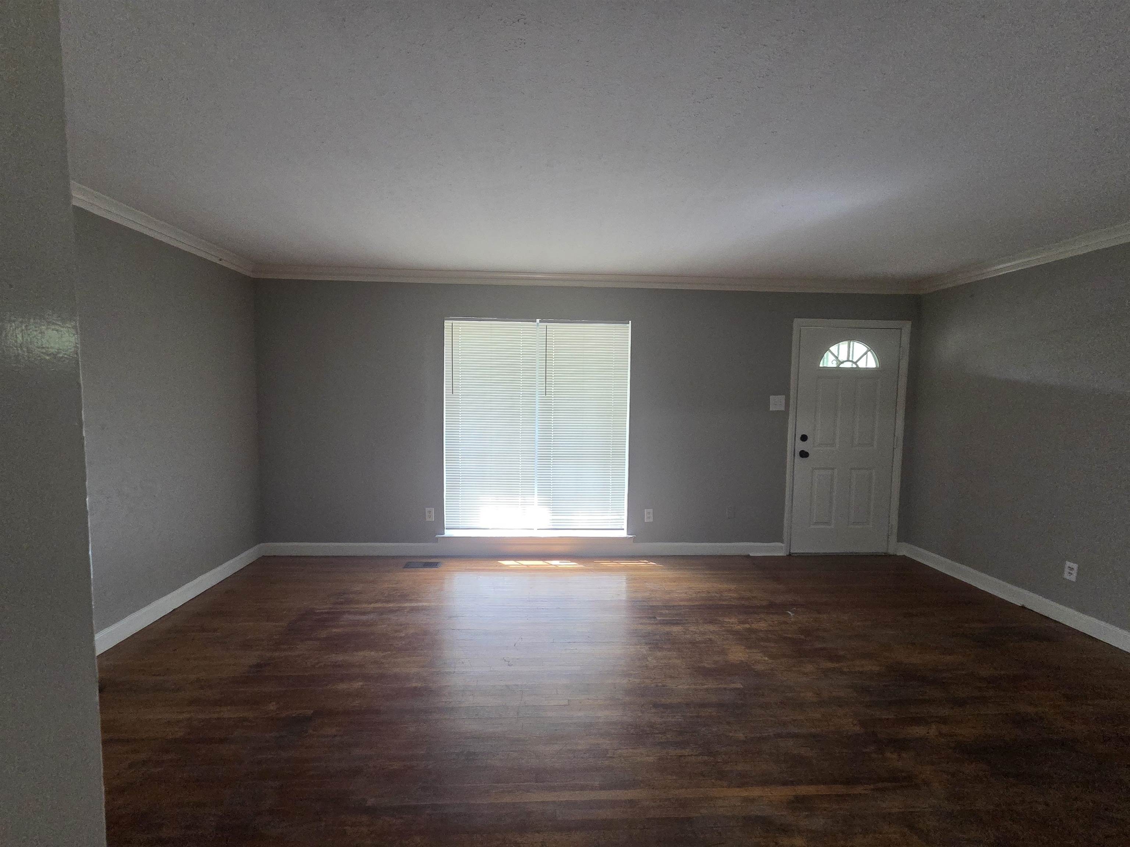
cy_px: 424
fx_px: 424
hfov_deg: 106.2
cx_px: 565
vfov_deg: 89.9
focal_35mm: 13
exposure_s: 1/60
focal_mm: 2.2
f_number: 2.2
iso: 640
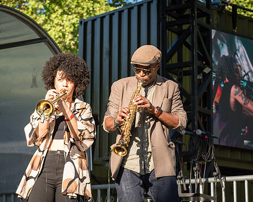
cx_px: 123
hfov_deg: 15.8
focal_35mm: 122
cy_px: 84
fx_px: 914
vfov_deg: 12.6
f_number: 4.5
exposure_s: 1/1600
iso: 1000
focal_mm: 70
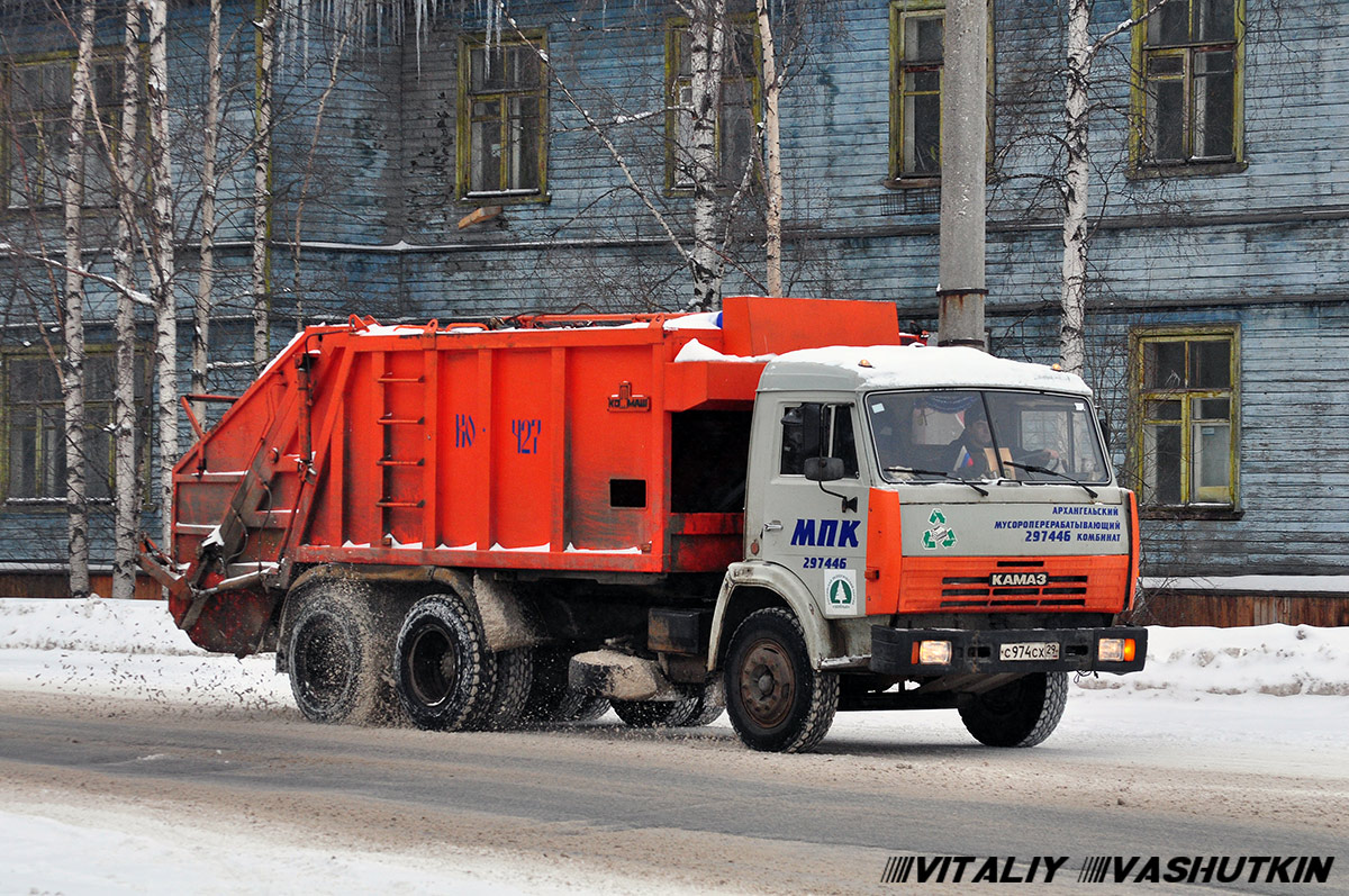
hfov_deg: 14.4
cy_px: 448
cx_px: 674
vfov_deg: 9.6
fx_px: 5333
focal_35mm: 142
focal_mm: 95
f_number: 6.3
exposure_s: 1/640
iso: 500
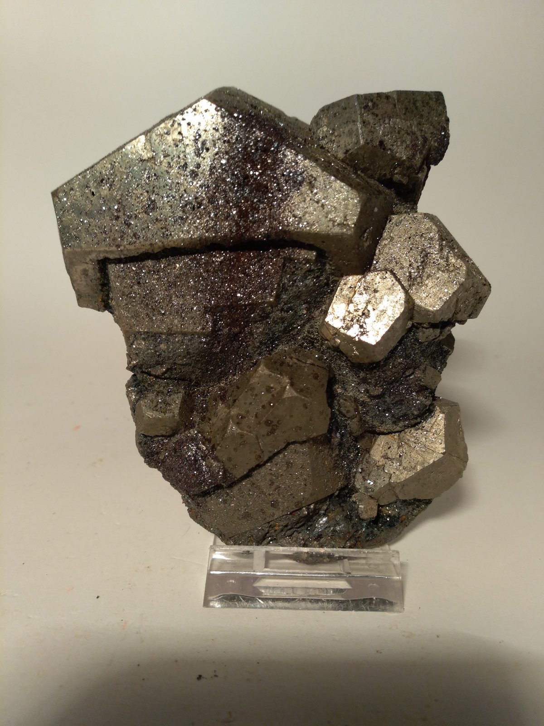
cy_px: 363
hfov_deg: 53.1
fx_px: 545
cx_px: 272
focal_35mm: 26
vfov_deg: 67.3
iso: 137
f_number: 2
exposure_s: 1/33.3
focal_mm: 3.54
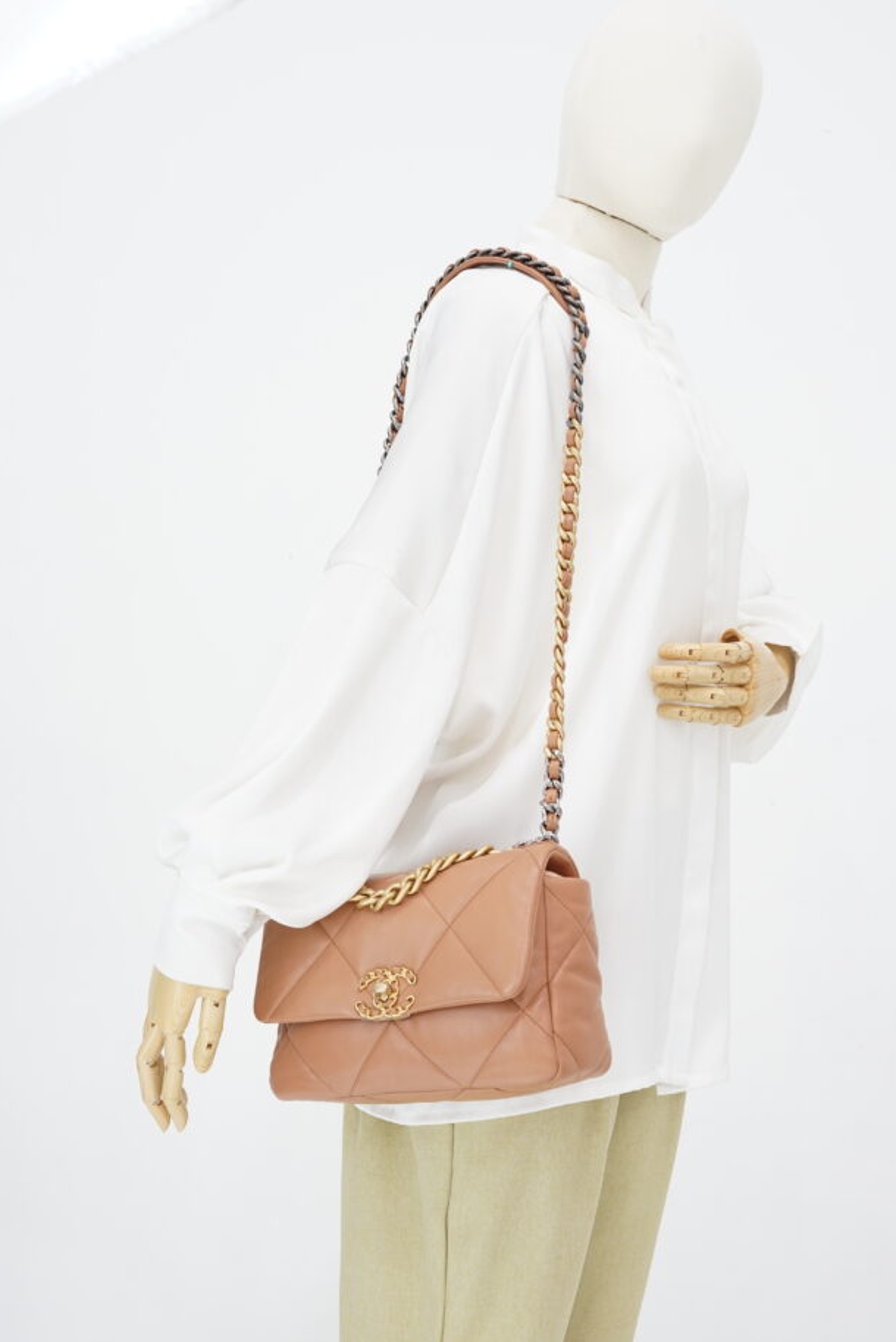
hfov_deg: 24.2
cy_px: 724
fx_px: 2089
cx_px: 487
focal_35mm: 56
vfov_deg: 35.6
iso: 640
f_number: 6.3
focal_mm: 50
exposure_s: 1/6
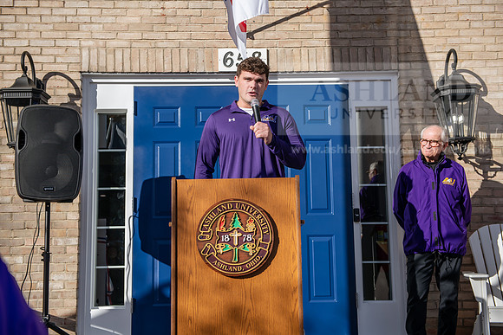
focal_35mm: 50
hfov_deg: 39.6
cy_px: 168
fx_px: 699
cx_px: 252
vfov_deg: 27.0
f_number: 4
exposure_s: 1/640
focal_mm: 50
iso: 80
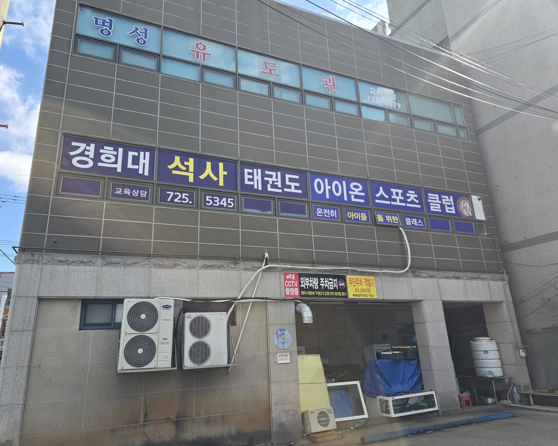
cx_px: 264
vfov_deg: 58.8
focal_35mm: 24
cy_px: 223
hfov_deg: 70.2
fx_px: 396
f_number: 1.7
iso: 12
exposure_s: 1/355
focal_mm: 6.3
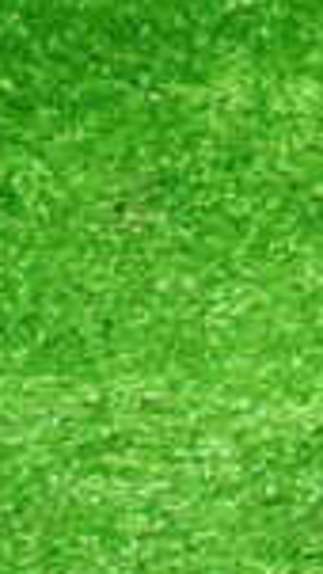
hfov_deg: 7.2
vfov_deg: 13.8
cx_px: 859
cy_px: 297
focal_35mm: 156
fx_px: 2374
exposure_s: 1/40
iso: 320
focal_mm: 6.37
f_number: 2.5
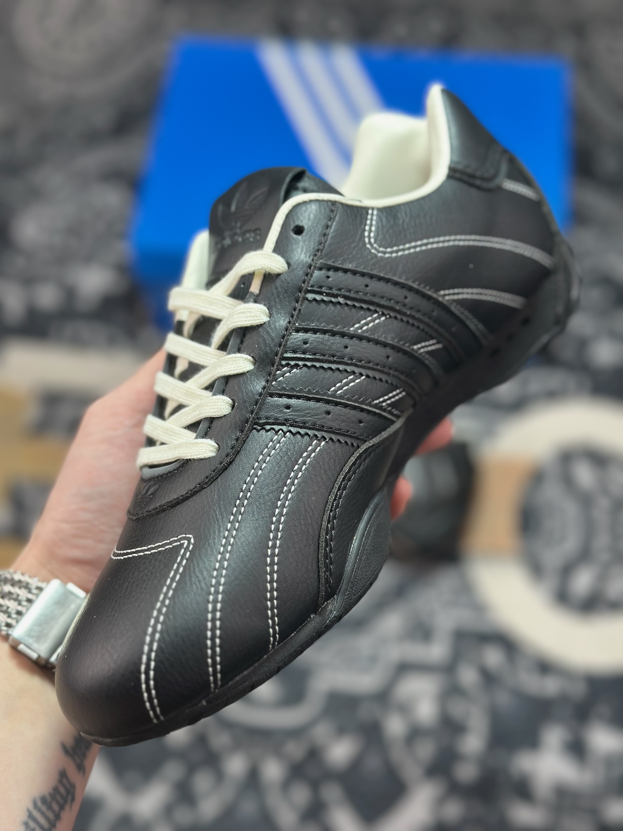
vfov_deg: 39.7
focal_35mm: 48
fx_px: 1152
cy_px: 416
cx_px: 312
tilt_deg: -59.5
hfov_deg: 30.3
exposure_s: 1/402
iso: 80
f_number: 1.78
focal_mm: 6.86
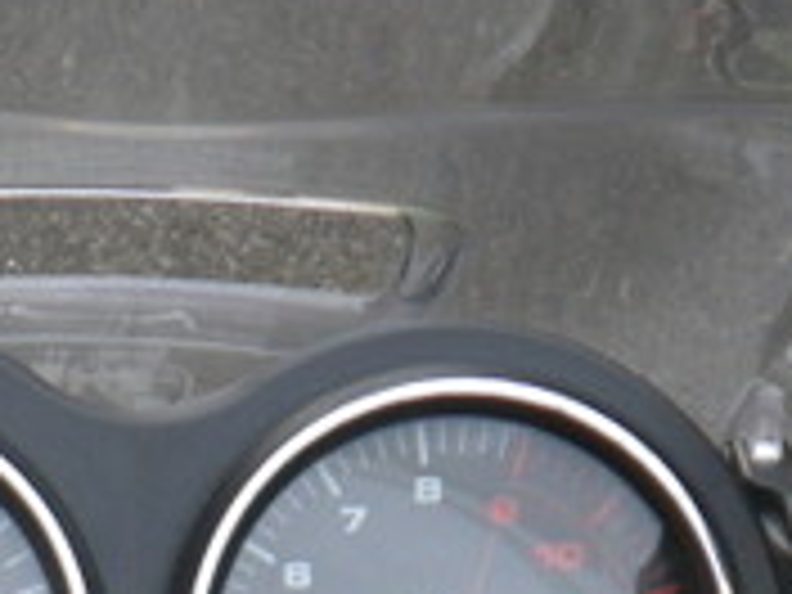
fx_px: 3638
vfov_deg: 8.7
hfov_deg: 12.4
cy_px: 1251
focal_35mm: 159
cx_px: 207
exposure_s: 1/80
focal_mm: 6.2
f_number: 3.8
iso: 64
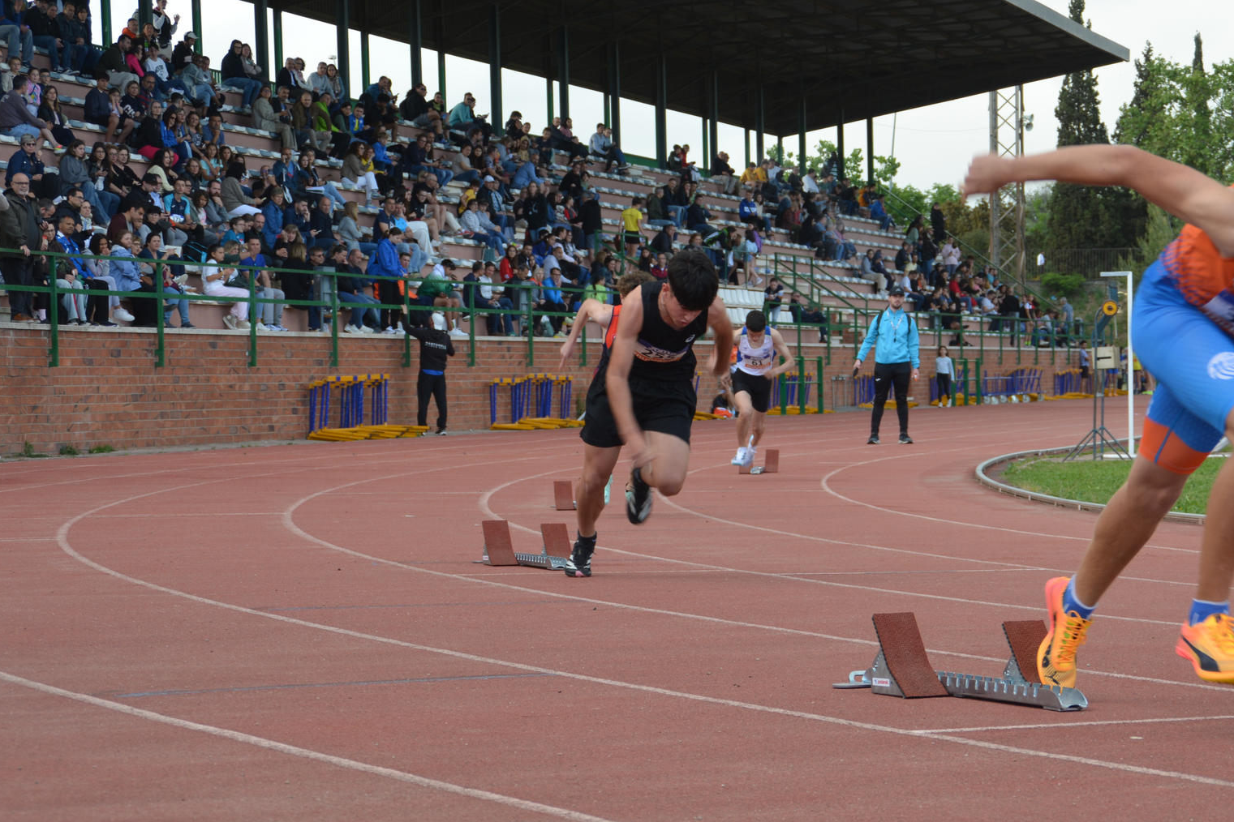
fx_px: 3462
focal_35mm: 101
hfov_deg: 20.2
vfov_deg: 13.6
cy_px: 423
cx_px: 755
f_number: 6.3
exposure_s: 1/160
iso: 200
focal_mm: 50
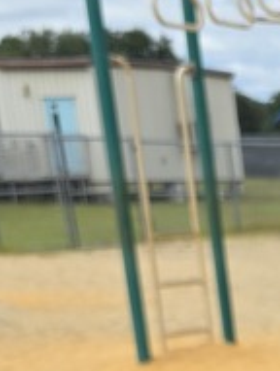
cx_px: 682
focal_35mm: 123
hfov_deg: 10.4
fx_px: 1322
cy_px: 657
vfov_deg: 14.2
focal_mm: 6.3
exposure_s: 1/3446
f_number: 1.7
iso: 80
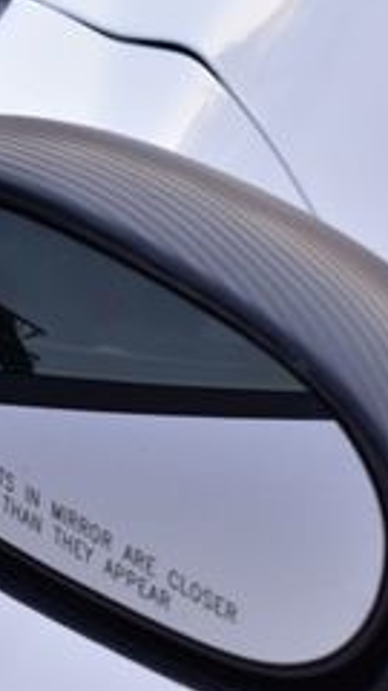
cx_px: -98
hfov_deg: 6.2
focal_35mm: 193
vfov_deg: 11.2
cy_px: 443
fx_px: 3530
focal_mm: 46
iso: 400
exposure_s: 1/80
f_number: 8
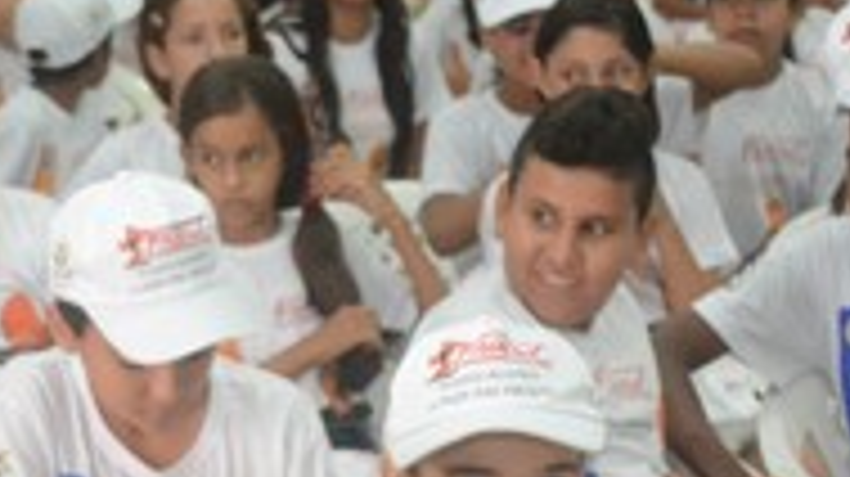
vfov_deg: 9.2
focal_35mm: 131
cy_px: 477
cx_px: 256
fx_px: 2956
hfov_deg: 16.3
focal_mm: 35
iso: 3200
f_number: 4.2
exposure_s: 1/100
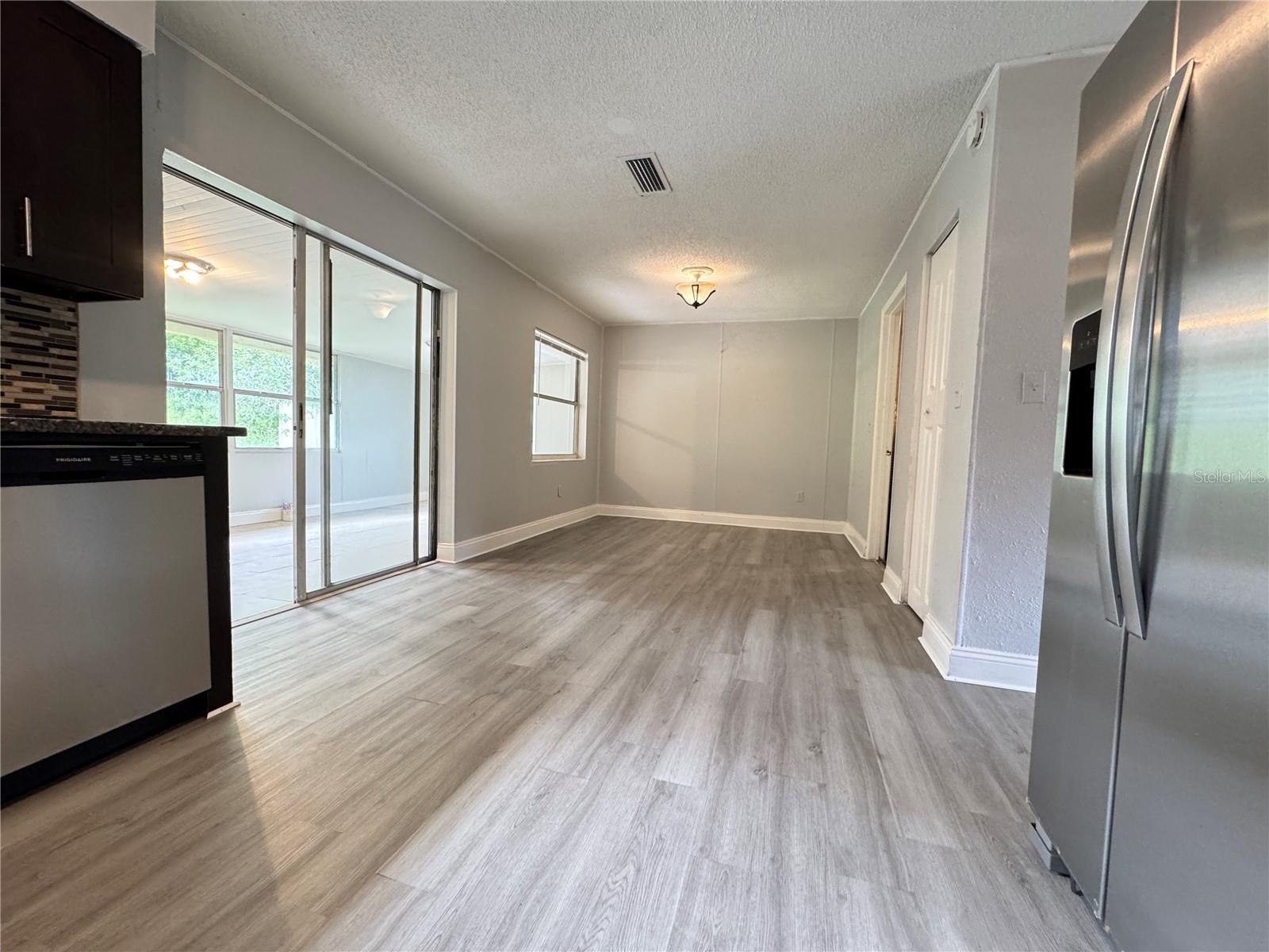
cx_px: 634
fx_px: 513
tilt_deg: -3.5
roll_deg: -2.1
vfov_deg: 85.7
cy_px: 476
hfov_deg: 102.1
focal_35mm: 14
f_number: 2.2
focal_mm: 2.22
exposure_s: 1/60
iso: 400
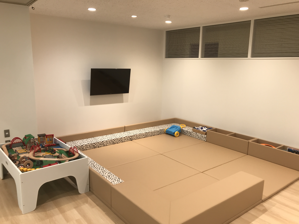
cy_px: 112
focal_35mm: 28
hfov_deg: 63.4
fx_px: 242
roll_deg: -0.9
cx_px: 150
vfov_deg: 49.7
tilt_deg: -11.6
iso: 20
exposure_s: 1/60
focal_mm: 3.99
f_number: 1.8
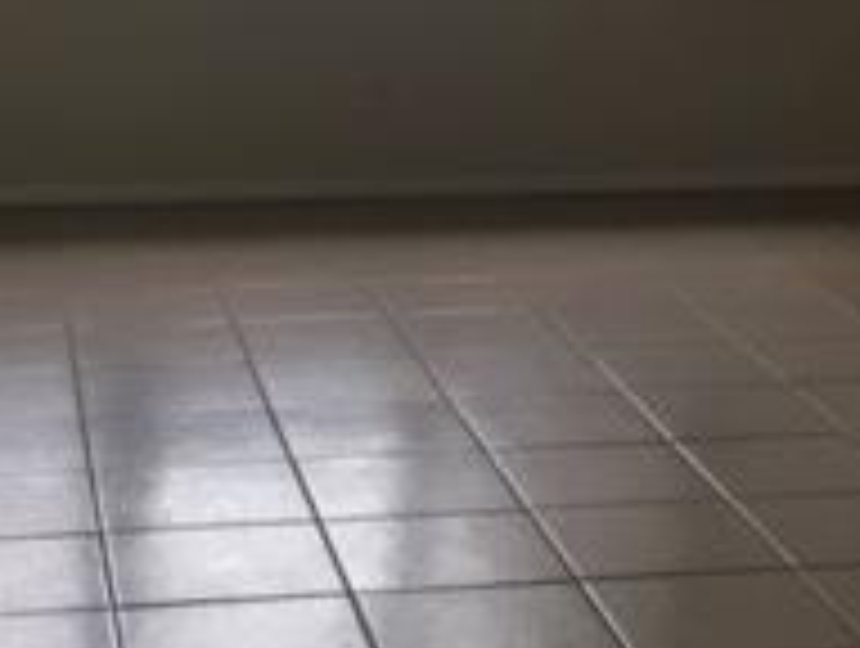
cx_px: 567
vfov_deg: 14.9
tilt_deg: -3.6
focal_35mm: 97
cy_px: -72
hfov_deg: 20.1
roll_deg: -1.3
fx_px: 2414
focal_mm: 4.15
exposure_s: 1/30
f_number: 2.2
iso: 100
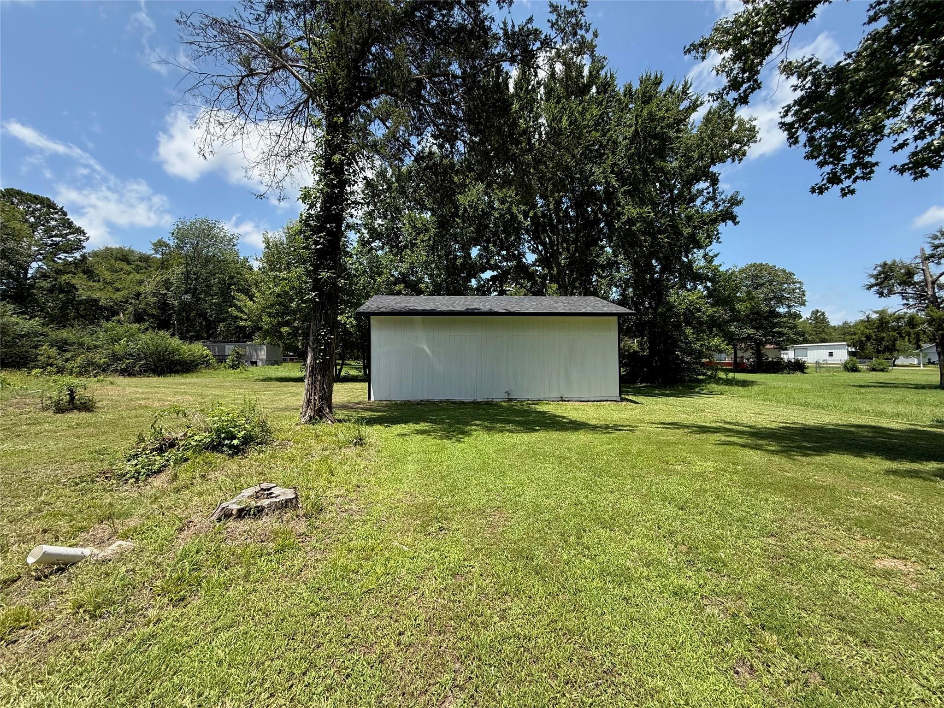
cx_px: 472
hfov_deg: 102.1
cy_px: 354
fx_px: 382
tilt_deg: +1.4
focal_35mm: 14
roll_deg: +0.0
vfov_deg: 85.7
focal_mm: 2.22
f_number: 2.2
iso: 50
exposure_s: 1/942
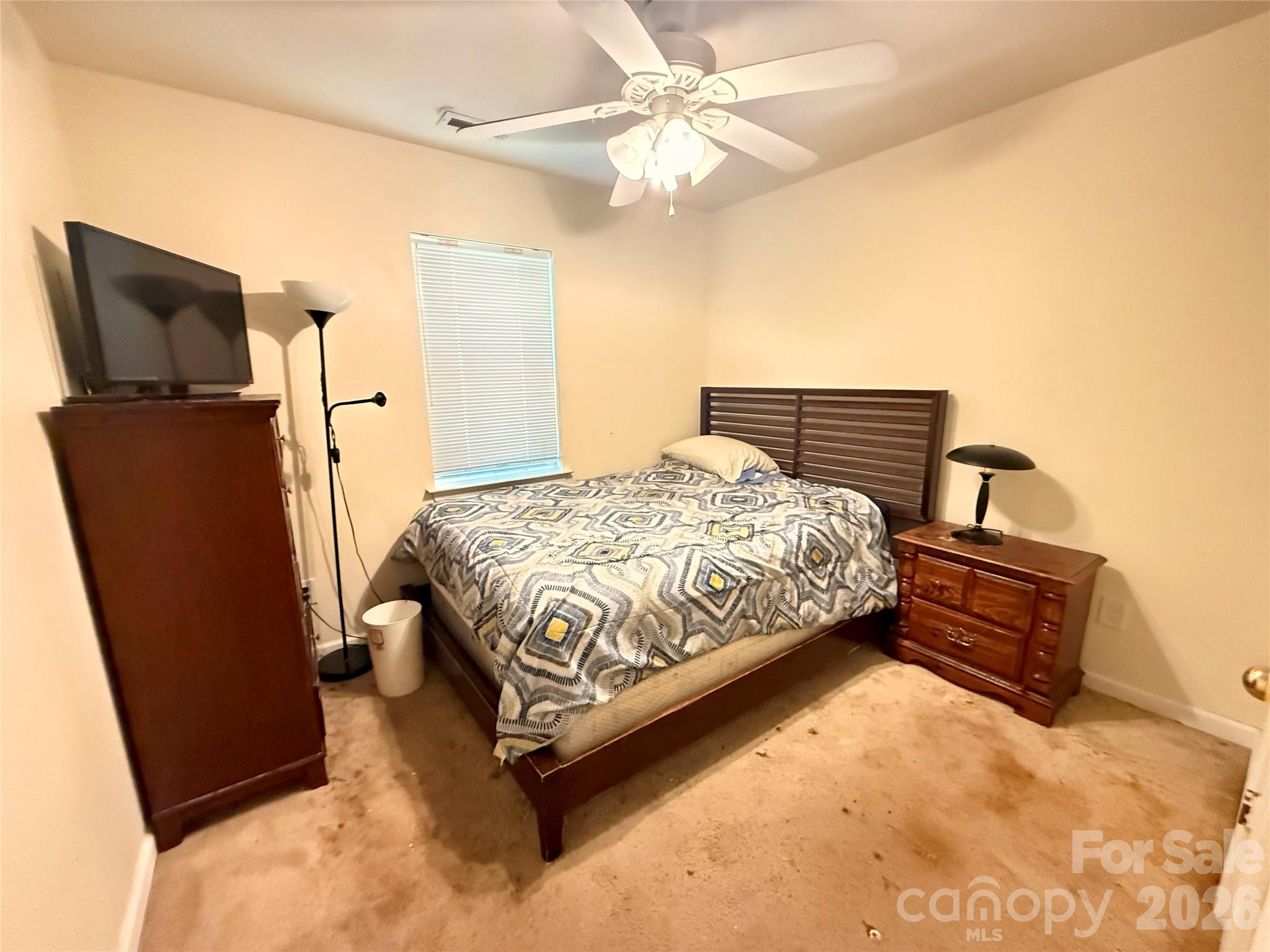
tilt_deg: -12.3
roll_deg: +1.4
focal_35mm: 14
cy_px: 476
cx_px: 635
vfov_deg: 85.7
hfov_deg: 102.1
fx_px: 514
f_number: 2.2
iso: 1600
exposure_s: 1/40
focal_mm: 2.22
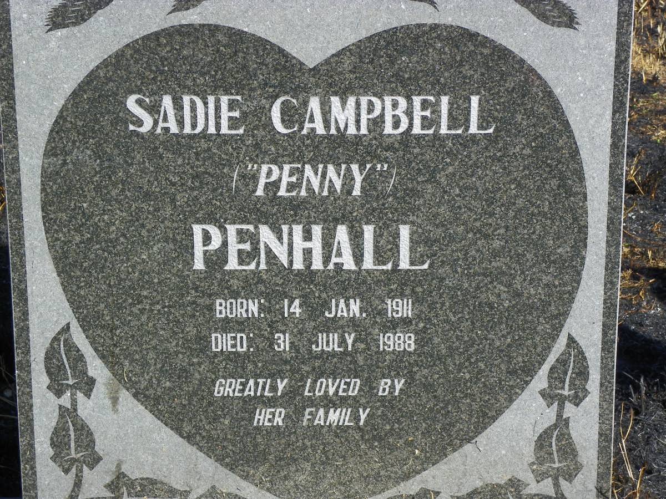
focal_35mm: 103
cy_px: 250
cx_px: 333
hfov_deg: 19.1
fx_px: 1982
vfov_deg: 14.4
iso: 64
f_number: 5
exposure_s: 1/200
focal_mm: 18.3
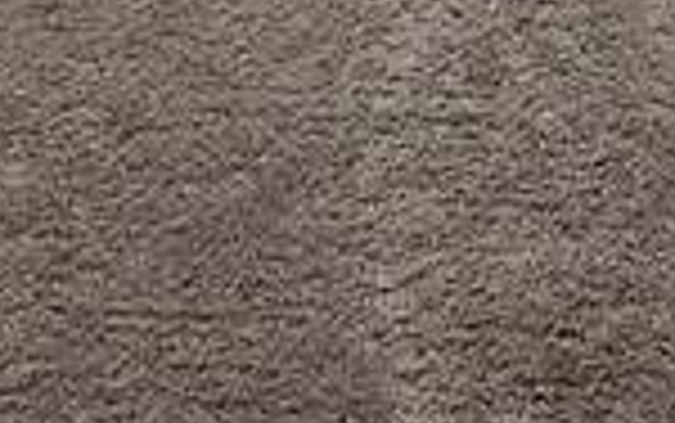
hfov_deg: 22.1
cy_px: -1498
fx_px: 1731
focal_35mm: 94
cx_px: 333
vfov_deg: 7.1
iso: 100
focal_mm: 2.2
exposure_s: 1/60.2
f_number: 2.2
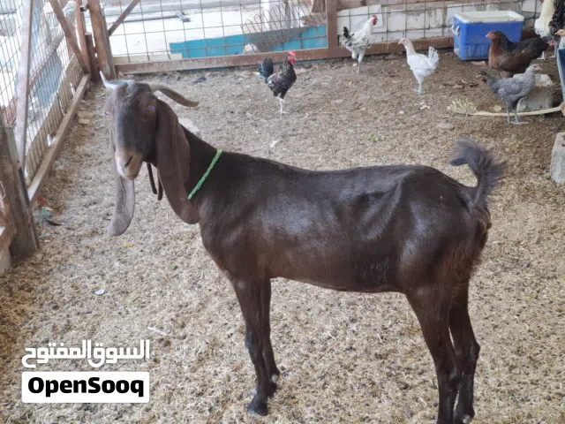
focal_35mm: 23
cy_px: 212
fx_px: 375
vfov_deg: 58.9
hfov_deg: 73.9
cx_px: 282
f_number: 1.8
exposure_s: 1/100
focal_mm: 5.54
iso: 80
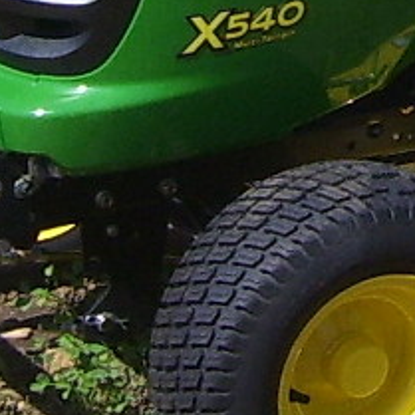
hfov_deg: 12.0
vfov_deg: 12.4
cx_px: 659
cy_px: -75
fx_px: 1872
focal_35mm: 138
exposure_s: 1/500
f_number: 4.8
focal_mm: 5.6
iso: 80
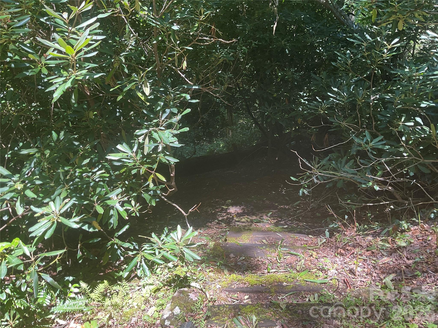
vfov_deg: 48.2
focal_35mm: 29
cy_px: 164
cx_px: 219
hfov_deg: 61.7
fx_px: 367
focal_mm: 3
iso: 25
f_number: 1.8
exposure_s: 1/122
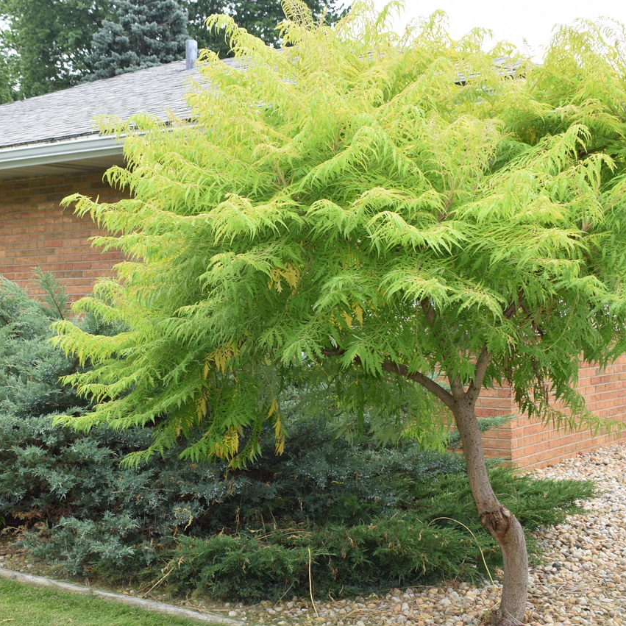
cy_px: 302
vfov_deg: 30.7
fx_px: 1142
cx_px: 206
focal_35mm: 56
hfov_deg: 30.4
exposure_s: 1/125
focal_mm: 23
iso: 100
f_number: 5.6
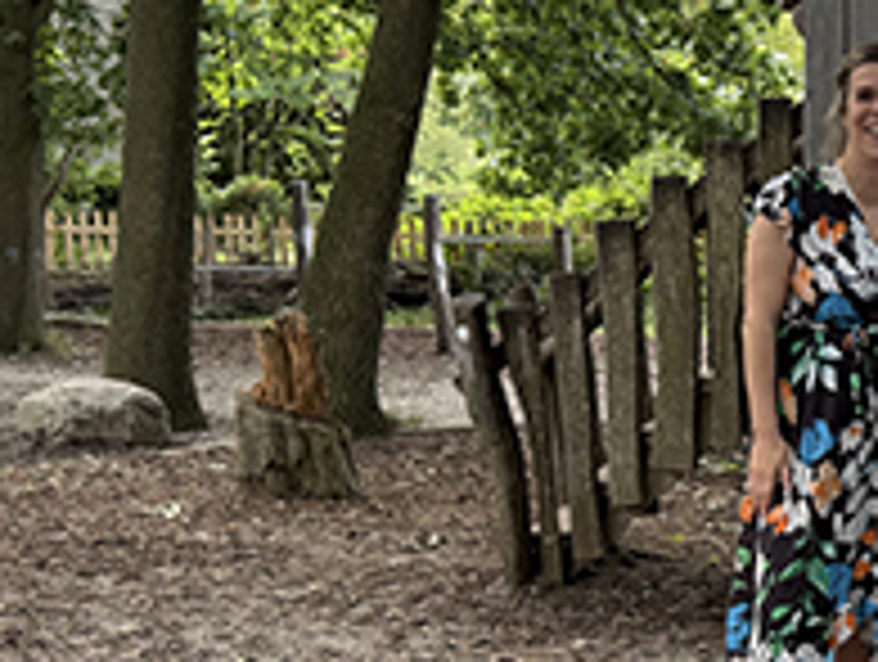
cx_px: 1144
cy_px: 439
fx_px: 2185
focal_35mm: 86
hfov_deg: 20.7
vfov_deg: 17.2
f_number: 1.78
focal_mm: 6.76
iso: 80
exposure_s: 1/221
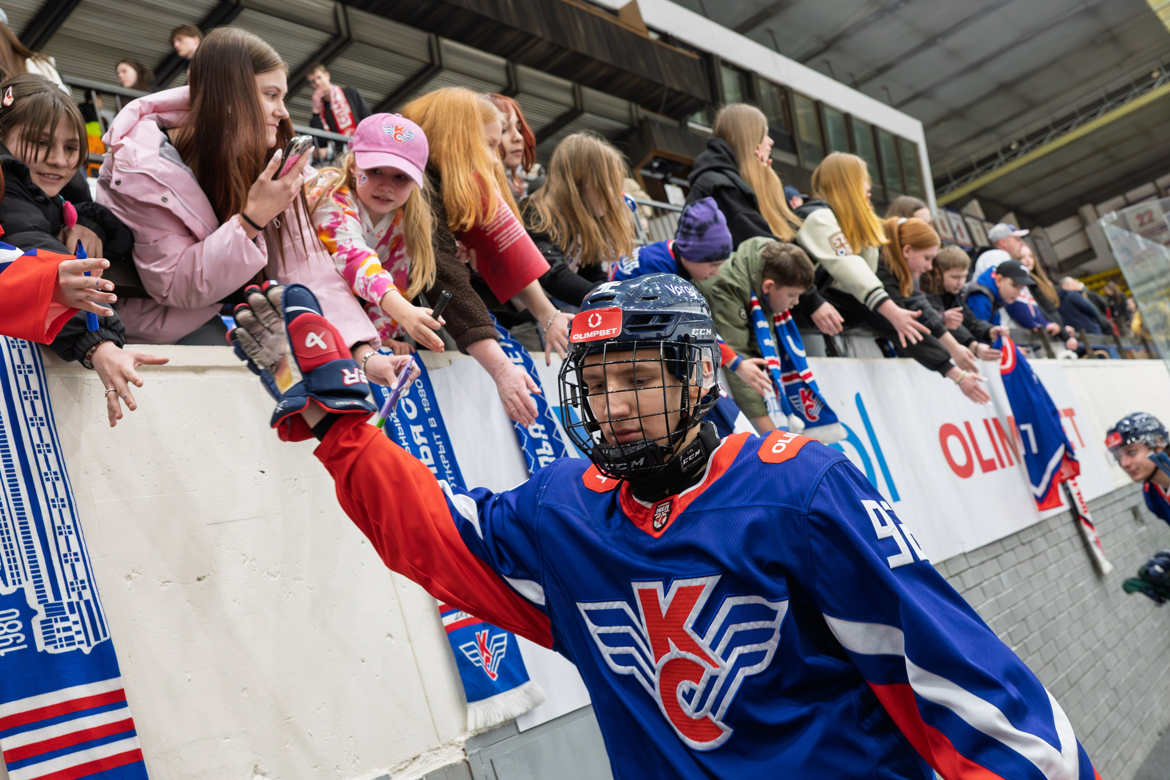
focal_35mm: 34
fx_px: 1105
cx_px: 618
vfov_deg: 38.9
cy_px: 402
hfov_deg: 55.8
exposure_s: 1/250
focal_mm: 26
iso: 2500
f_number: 4.5
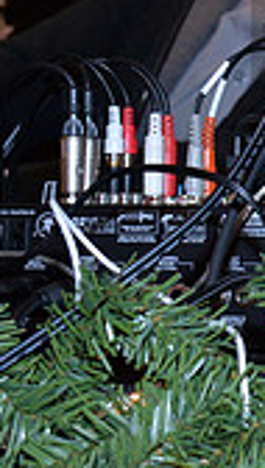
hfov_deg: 8.4
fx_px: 1705
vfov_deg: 15.4
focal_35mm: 137
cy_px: 7
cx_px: 555
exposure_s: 1/250
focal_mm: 38
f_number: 6.3
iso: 2500
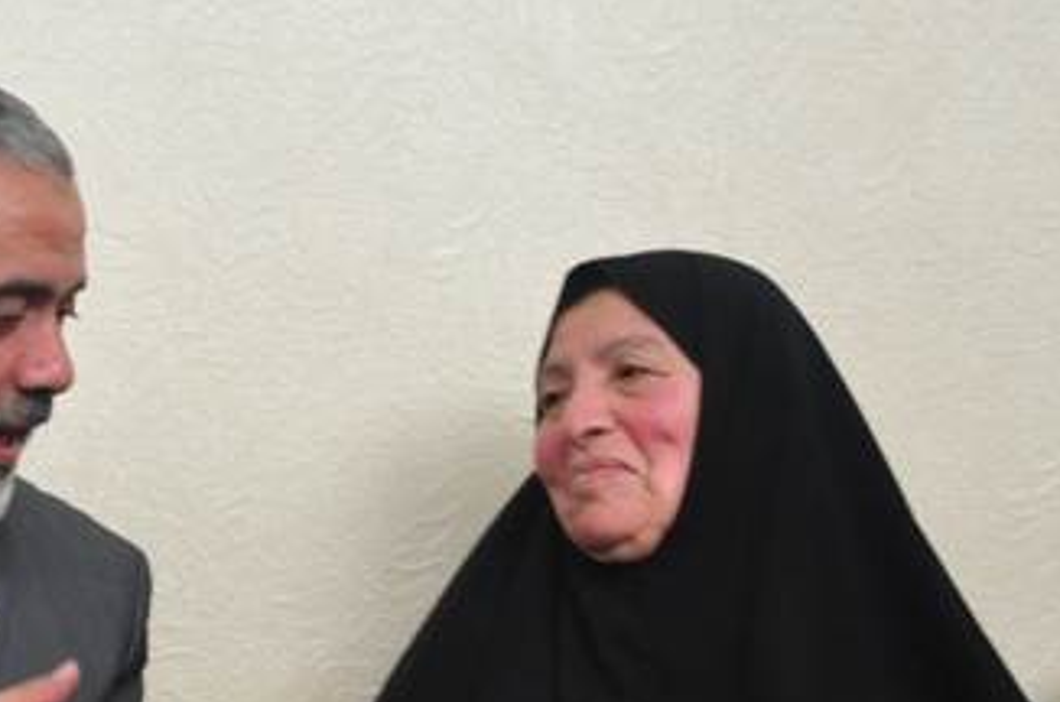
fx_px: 3262
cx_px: 210
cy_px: 702
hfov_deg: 18.3
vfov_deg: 12.2
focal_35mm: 111
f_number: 4.2
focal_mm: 32
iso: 1400
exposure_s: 1/30
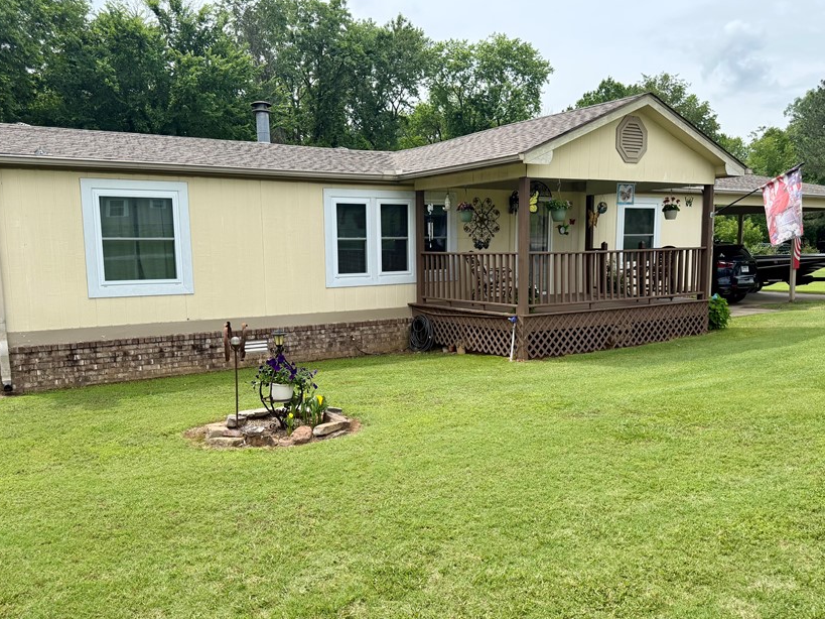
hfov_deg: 60.0
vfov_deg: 46.7
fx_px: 715
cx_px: 422
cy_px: 346
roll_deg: +1.8
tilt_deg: -7.0
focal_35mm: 30
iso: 100
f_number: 1.78
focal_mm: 6.76
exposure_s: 1/3759
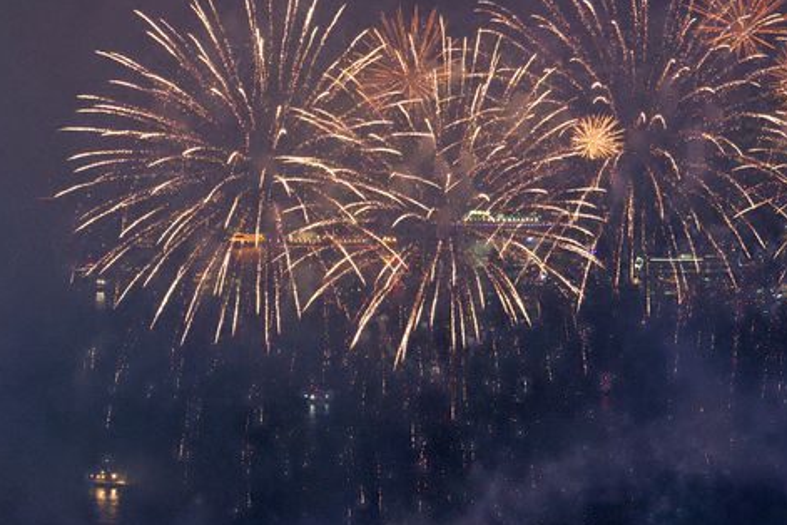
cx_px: 703
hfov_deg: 10.3
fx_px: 4328
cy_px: 19
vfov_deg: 6.9
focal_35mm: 198
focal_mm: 91
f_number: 4.5
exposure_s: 1/50
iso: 2500
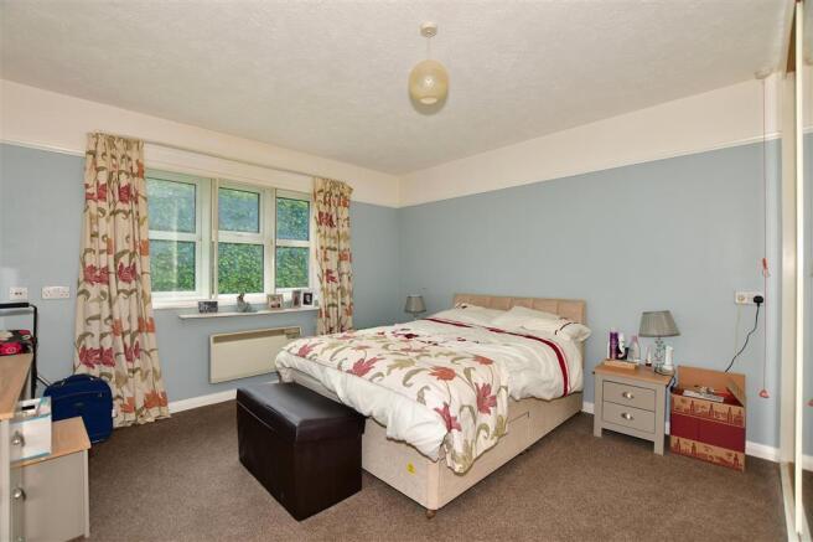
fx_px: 339
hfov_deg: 100.4
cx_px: 406
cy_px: 271
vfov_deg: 77.3
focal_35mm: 15
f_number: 4.5
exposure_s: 1/5
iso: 160
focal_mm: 10
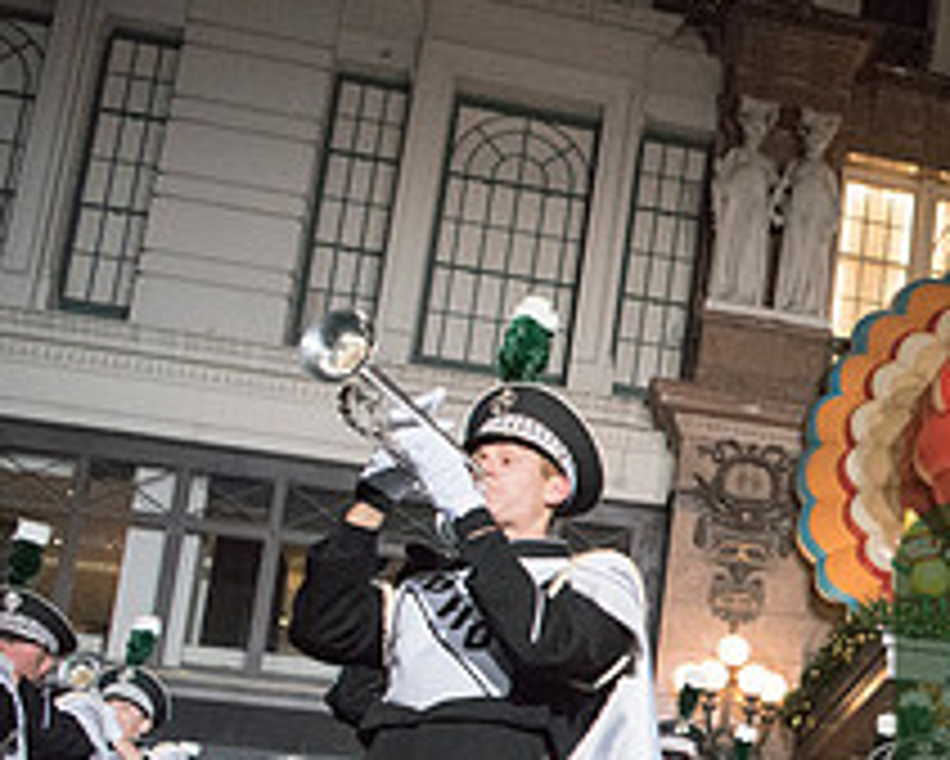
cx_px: 1234
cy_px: 713
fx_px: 1744
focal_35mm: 62
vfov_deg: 23.8
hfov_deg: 26.0
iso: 8000
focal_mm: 24
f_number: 2.8
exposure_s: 1/3200
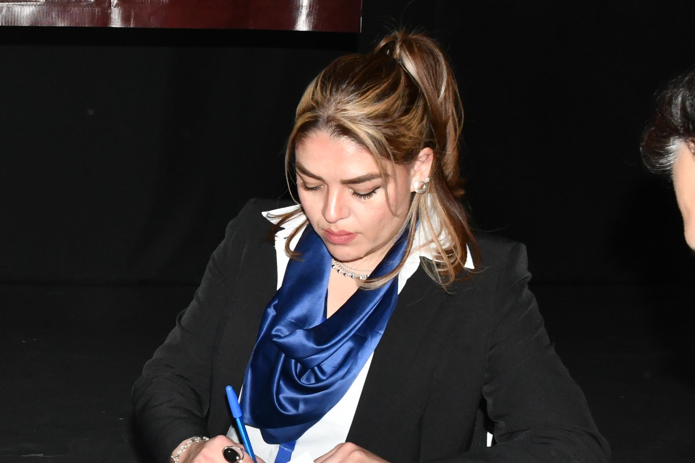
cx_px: 9
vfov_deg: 20.0
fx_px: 1313
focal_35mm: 68
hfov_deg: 28.0
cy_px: 295
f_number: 14
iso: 2000
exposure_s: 1/80
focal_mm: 23
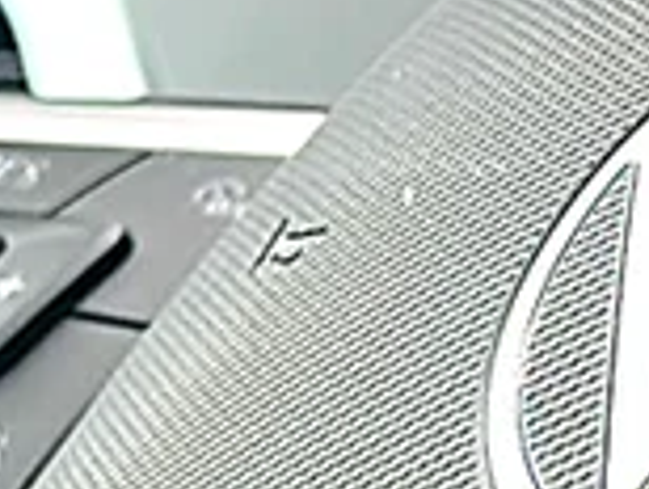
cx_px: 716
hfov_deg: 9.2
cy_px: 196
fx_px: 4000
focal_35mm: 213
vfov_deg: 7.0
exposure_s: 1/164
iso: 80
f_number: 1.78
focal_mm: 6.86
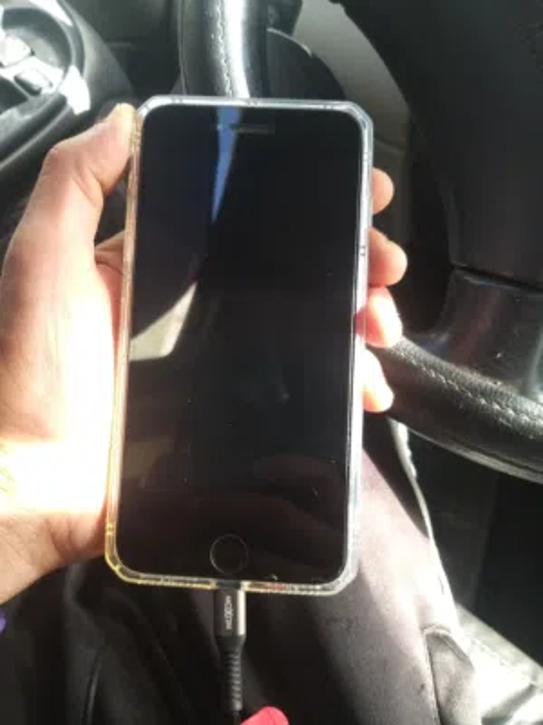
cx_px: 272
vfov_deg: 65.3
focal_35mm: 27
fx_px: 565
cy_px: 362
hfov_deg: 51.4
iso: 50
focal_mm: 3.93
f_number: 1.7
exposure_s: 1/100
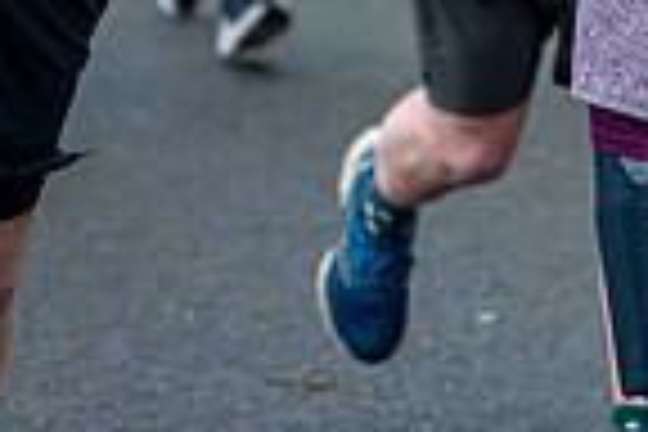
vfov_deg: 4.8
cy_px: -425
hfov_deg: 7.3
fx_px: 5058
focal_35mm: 281
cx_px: 598
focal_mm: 70
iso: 640
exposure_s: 1/1250
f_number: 2.8
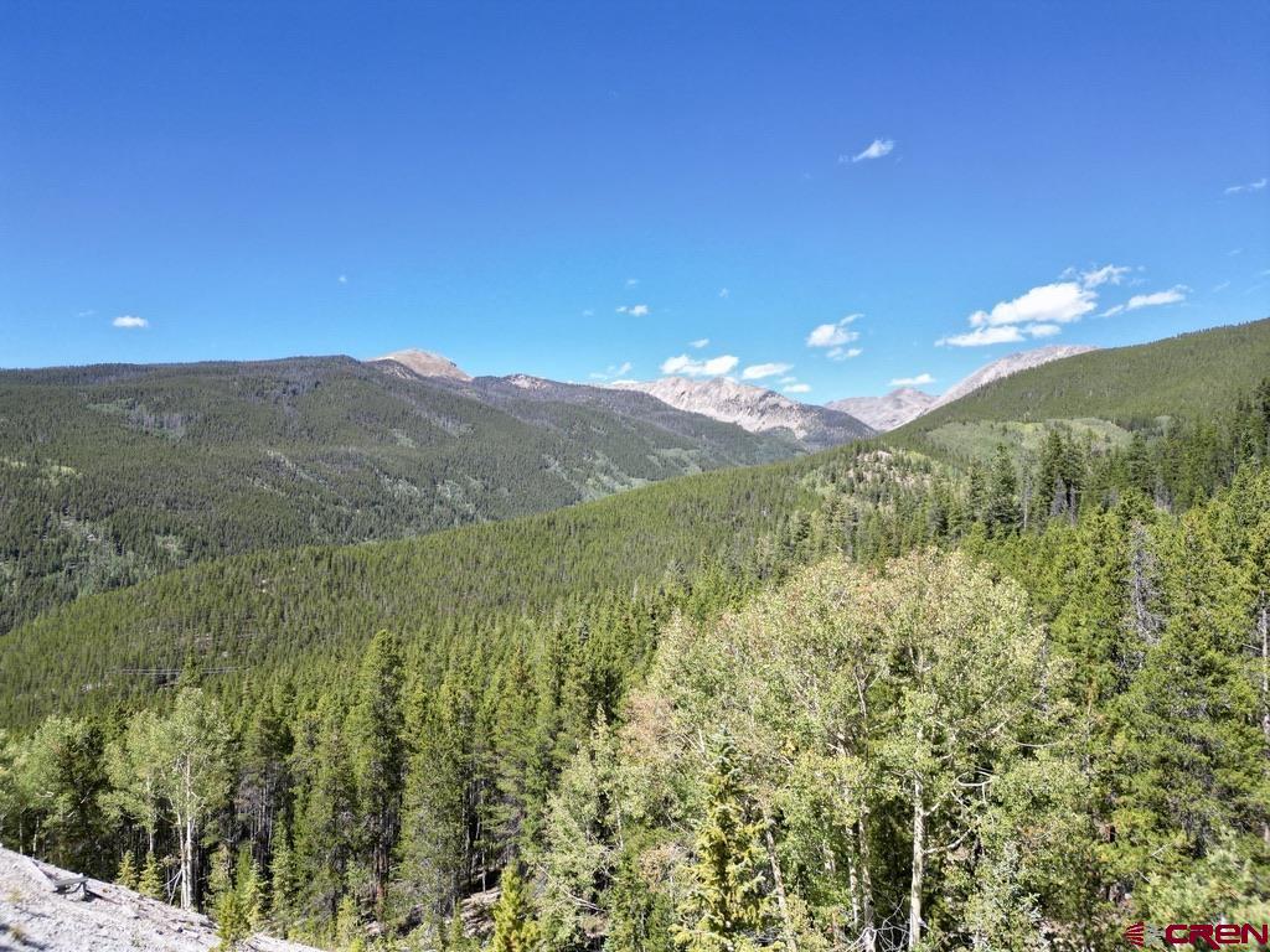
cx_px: 635
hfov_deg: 71.6
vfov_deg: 56.8
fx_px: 881
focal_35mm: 24
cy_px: 476
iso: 110
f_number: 1.7
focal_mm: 6.72
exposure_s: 1/1500
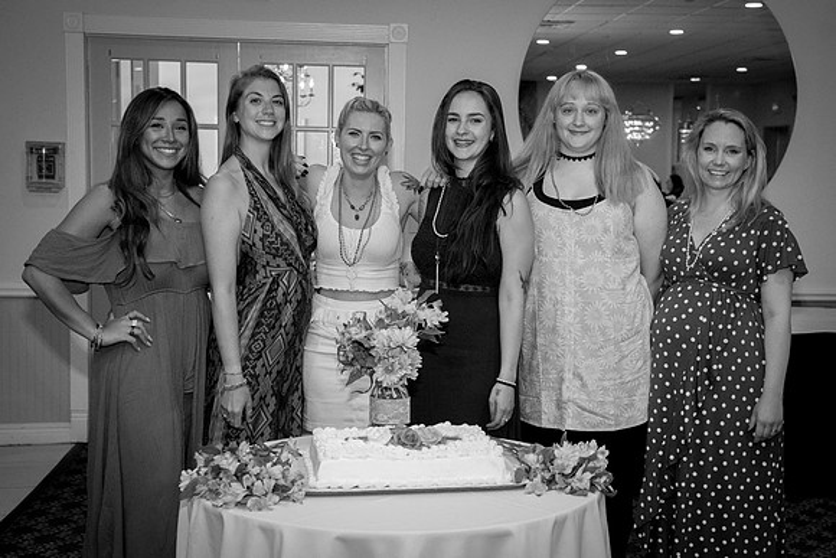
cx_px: 438
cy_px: 276
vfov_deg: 27.4
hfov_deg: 40.2
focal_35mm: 49
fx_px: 1143
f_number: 4
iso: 640
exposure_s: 1/200
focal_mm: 38
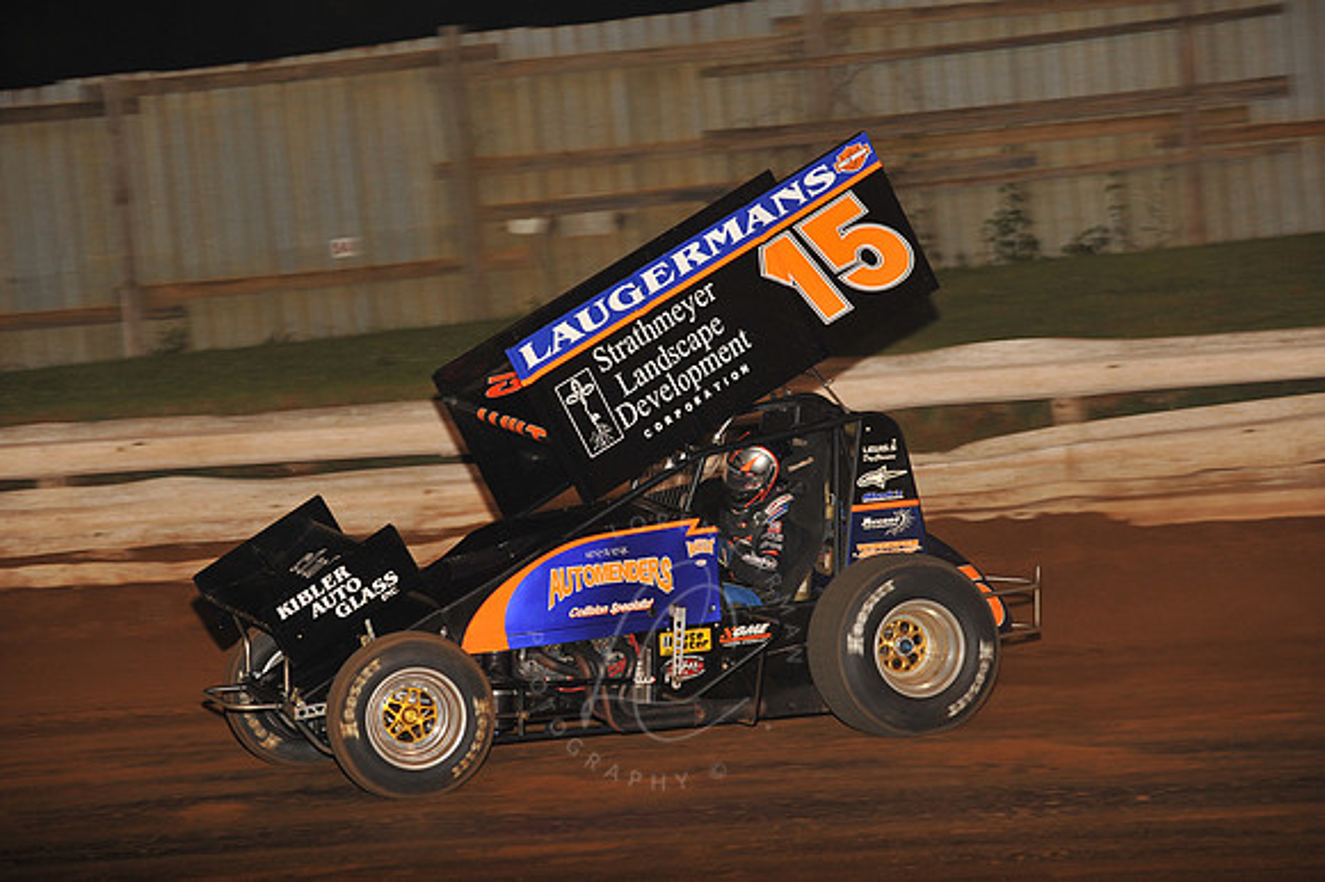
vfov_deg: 8.8
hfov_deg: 13.3
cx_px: 662
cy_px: 441
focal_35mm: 155
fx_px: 5701
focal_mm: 155
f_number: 6.3
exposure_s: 1/320
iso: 1000
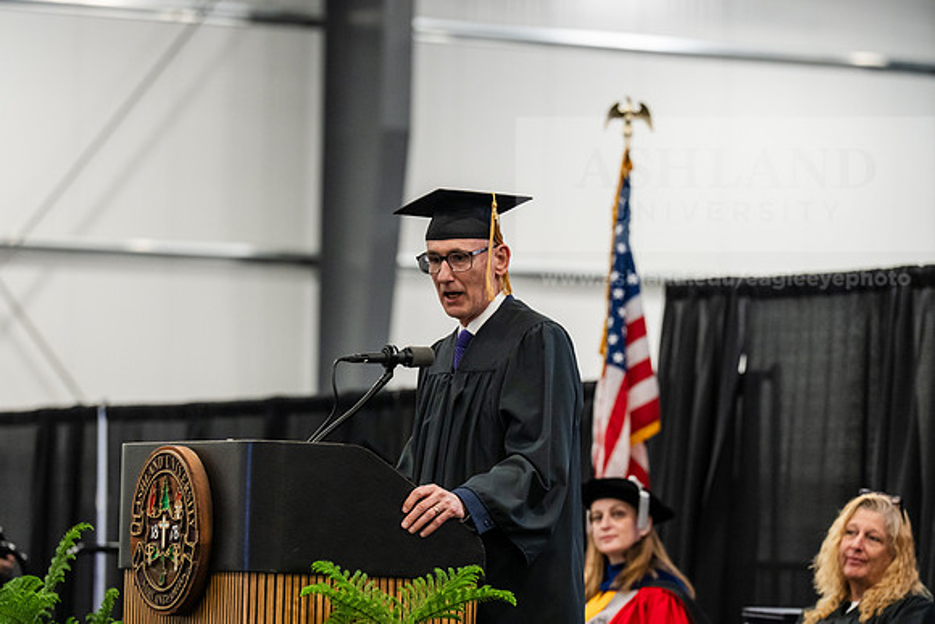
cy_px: 312
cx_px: 468
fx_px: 5195
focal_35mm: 200
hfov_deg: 10.3
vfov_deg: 6.9
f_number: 5
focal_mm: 200
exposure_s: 1/200
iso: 4000
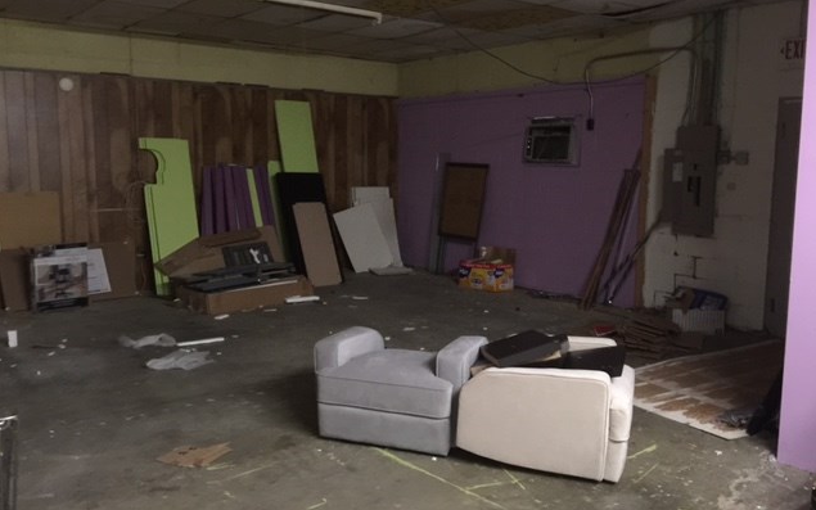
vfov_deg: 40.6
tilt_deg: -6.6
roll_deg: -2.1
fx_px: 689
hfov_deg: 61.2
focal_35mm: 31
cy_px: 244
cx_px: 409
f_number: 2.2
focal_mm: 4.15
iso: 160
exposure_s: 1/4
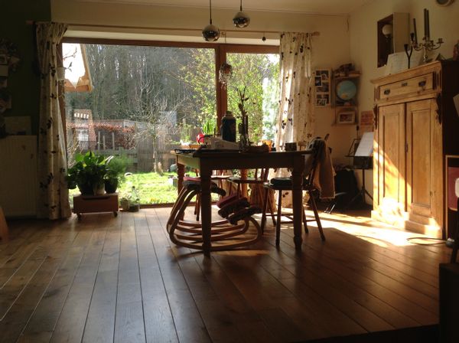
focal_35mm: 35
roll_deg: -0.1
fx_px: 463
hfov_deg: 52.7
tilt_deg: -2.6
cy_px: 172
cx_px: 230
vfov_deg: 40.6
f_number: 2.4
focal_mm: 4.28
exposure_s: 1/224
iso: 50
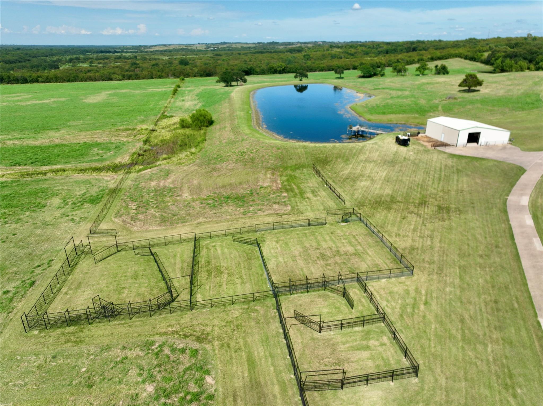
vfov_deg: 56.8
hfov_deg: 71.6
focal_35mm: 24
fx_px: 376
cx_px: 272
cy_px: 203
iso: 100
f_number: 2.8
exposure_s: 1/1600
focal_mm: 12.29
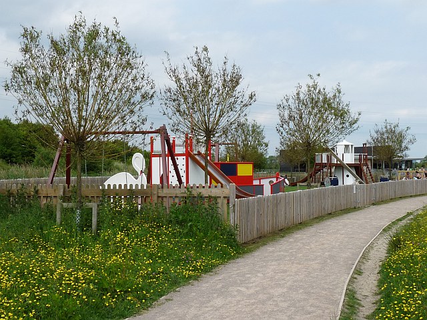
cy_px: 160
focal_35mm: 46
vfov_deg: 31.5
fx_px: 567
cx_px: 214
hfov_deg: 41.2
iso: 100
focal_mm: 5.9
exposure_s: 1/400
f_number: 5.6
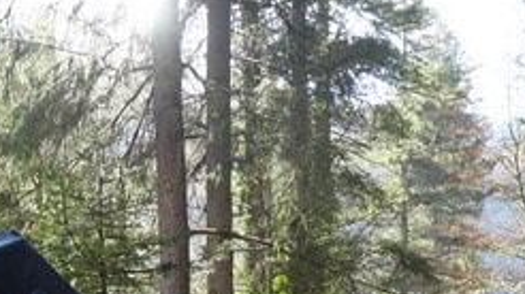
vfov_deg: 12.2
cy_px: 624
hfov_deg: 25.0
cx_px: 209
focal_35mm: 85
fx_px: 1183
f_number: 4
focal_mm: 12
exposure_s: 1/125
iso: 200
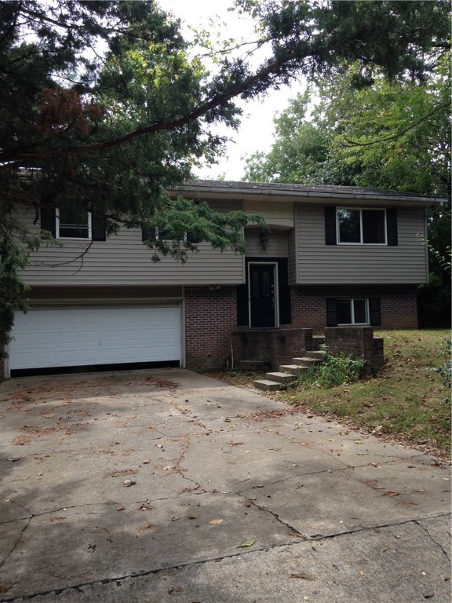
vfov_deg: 55.4
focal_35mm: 33
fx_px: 575
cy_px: 302
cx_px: 226
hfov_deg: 42.9
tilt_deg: +0.9
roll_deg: +0.3
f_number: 2.4
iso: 50
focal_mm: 4.12
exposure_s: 1/376
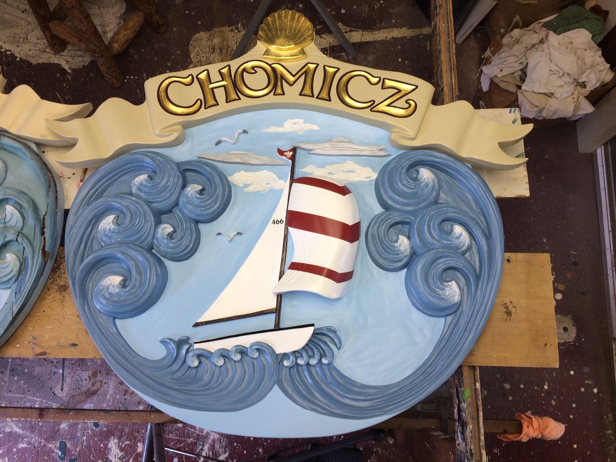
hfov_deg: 61.7
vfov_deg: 48.2
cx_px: 308
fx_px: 516
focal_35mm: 29
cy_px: 231
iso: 40
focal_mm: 4.15
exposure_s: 1/60
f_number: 2.2
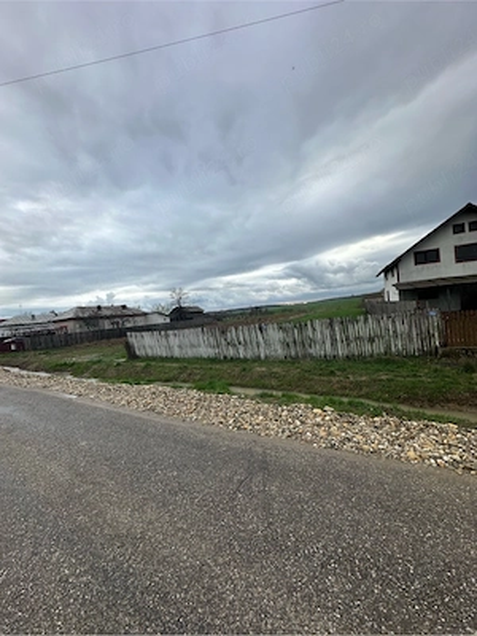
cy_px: 318
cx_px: 238
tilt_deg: -1.4
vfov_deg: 102.1
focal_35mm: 14
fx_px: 257
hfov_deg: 85.7
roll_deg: +4.0
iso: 40
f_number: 2.2
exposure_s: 1/572
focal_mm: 2.22
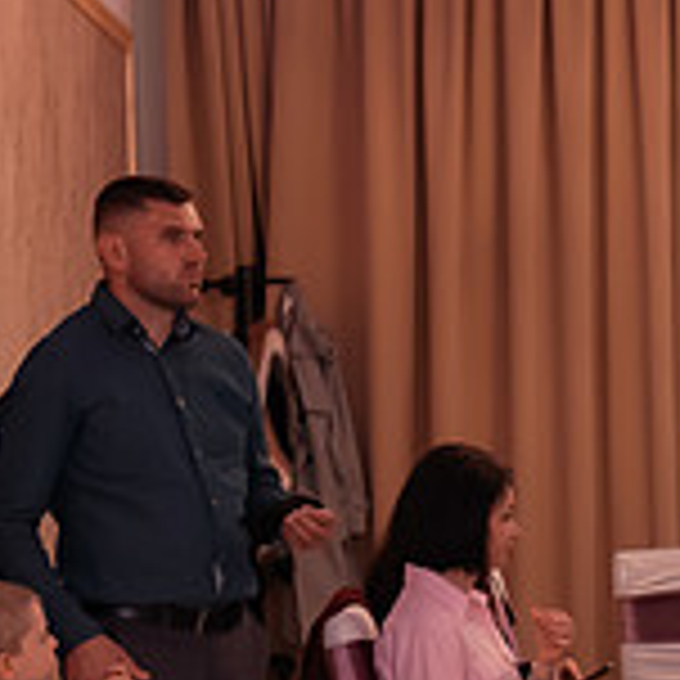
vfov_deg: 10.9
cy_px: 736
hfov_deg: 10.8
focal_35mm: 158
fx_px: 3512
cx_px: 932
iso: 1600
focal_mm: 30
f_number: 2.8
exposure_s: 1/200
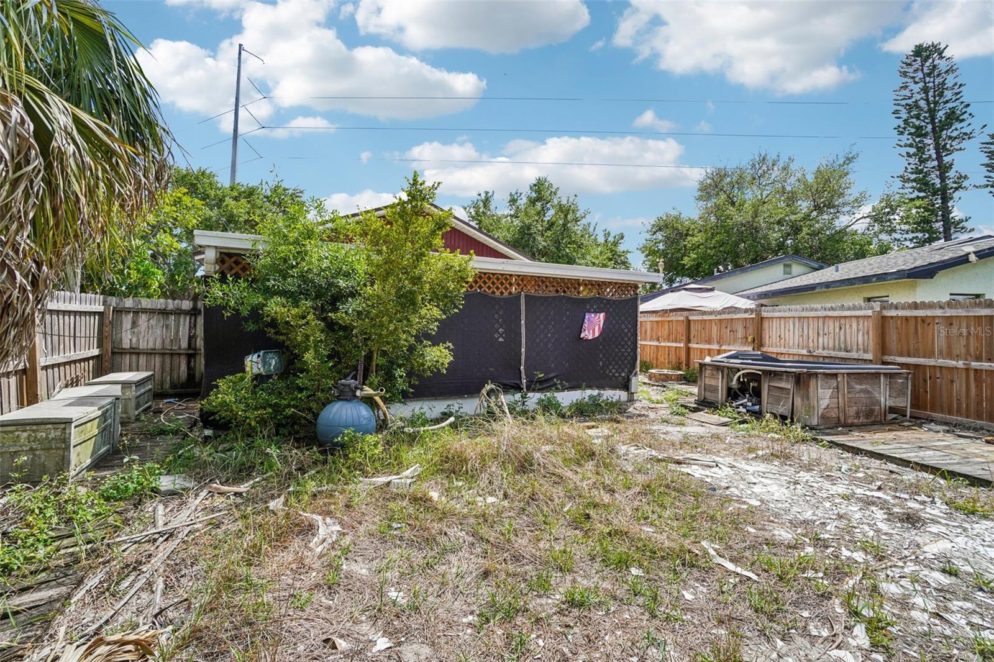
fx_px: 414
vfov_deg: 77.3
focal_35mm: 15
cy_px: 331
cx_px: 497
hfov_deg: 100.4
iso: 100
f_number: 8
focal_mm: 10
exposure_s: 1/250
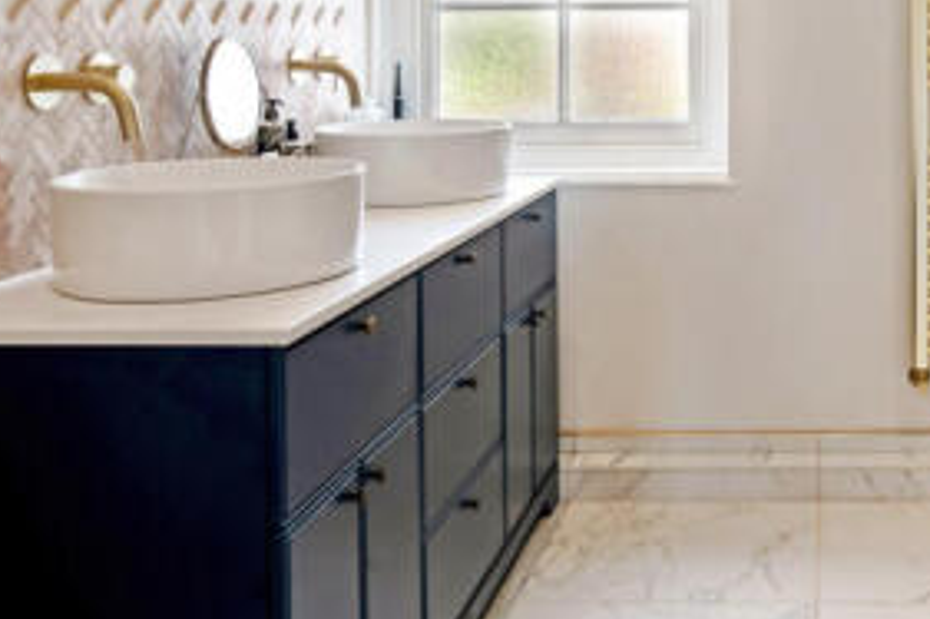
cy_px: 51
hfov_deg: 42.9
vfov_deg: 30.3
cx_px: 819
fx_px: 1084
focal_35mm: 42
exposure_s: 1/30
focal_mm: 18
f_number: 8
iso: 400
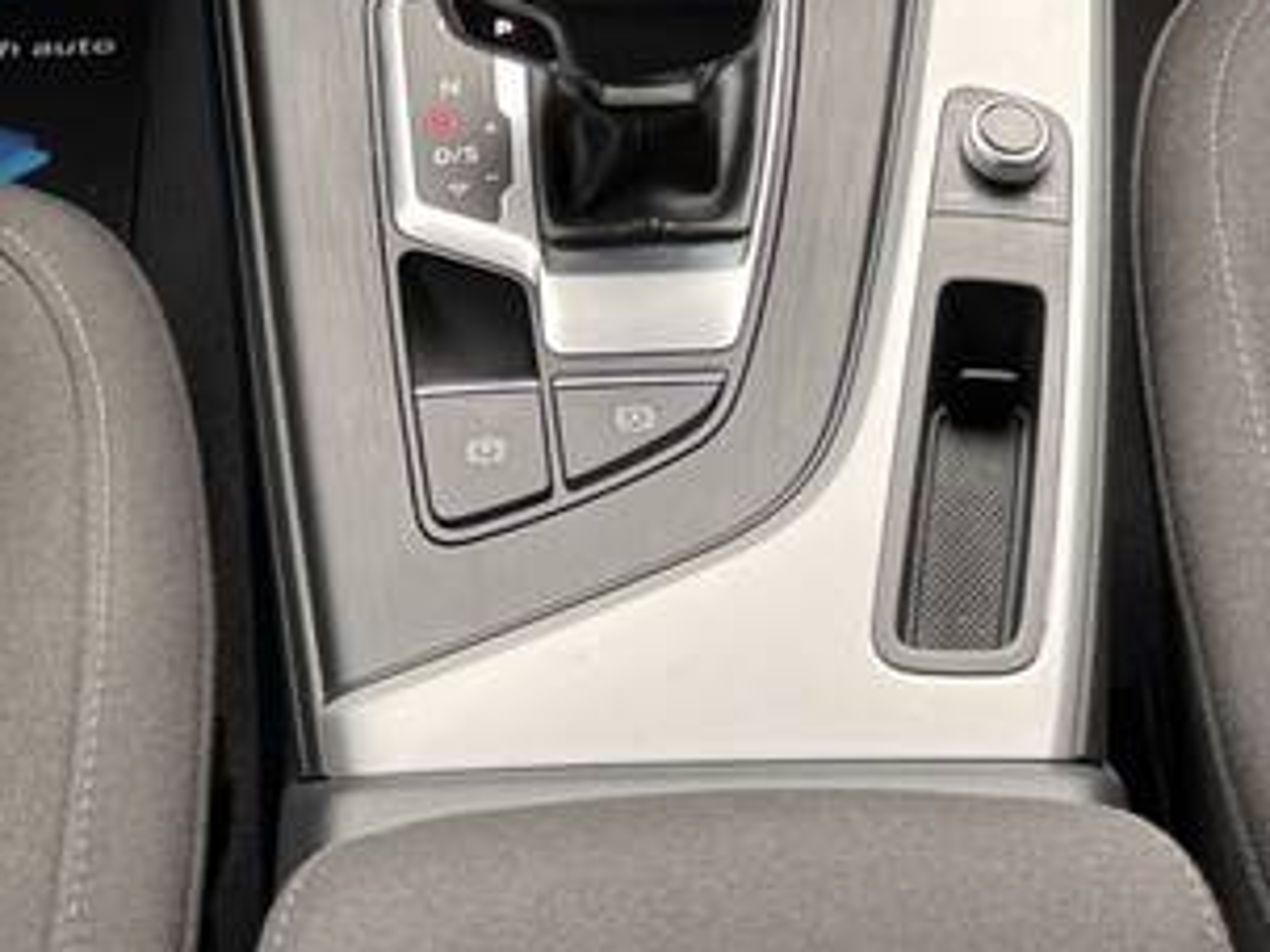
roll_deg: +1.5
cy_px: -579
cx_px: 566
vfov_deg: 14.3
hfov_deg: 20.7
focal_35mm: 95
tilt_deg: -33.1
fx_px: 3484
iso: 160
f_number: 1.78
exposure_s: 1/67
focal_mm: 6.76
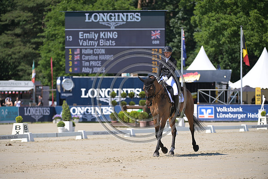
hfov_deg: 9.4
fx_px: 1638
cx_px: 134
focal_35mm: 220
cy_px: 90
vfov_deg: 6.2
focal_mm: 220
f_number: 5
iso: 220
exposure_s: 1/1250
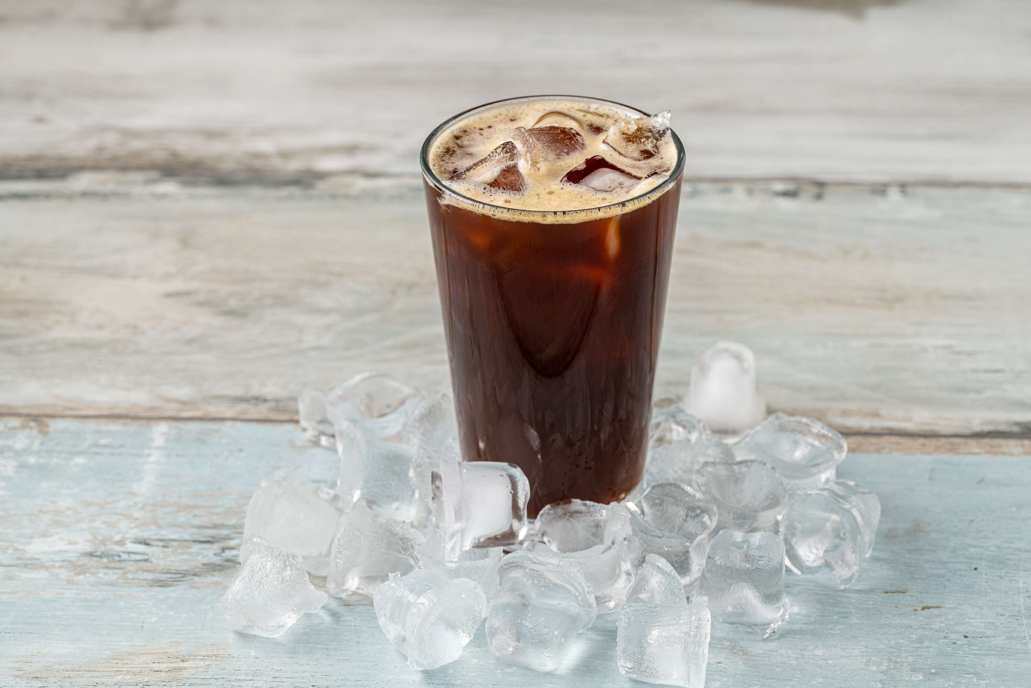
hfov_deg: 19.5
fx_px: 3007
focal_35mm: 105
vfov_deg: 13.0
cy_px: 344
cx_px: 516
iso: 200
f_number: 11
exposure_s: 1/250
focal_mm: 105
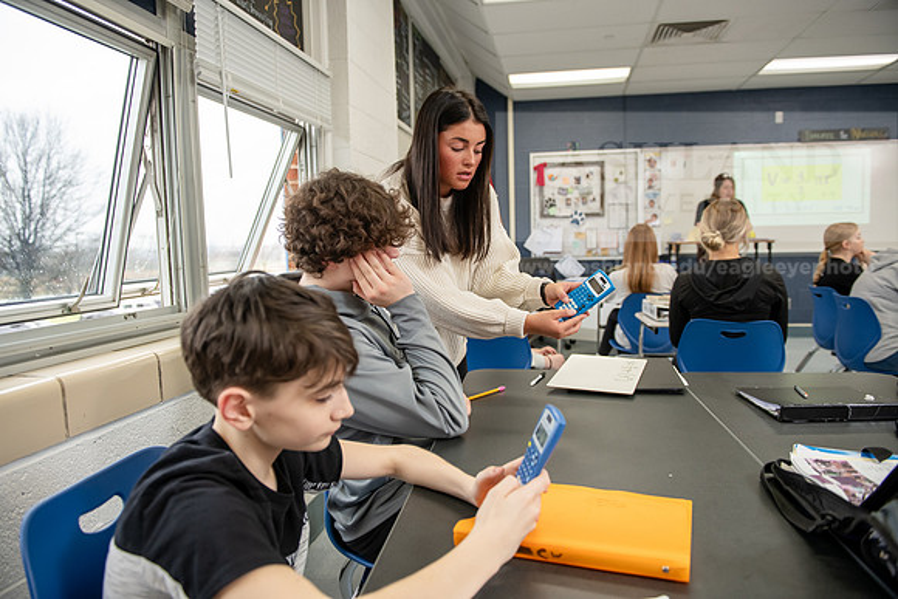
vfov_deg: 49.6
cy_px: 300
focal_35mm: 26
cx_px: 449
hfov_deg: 69.4
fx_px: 649
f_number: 3.2
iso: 1000
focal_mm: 26
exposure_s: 1/160
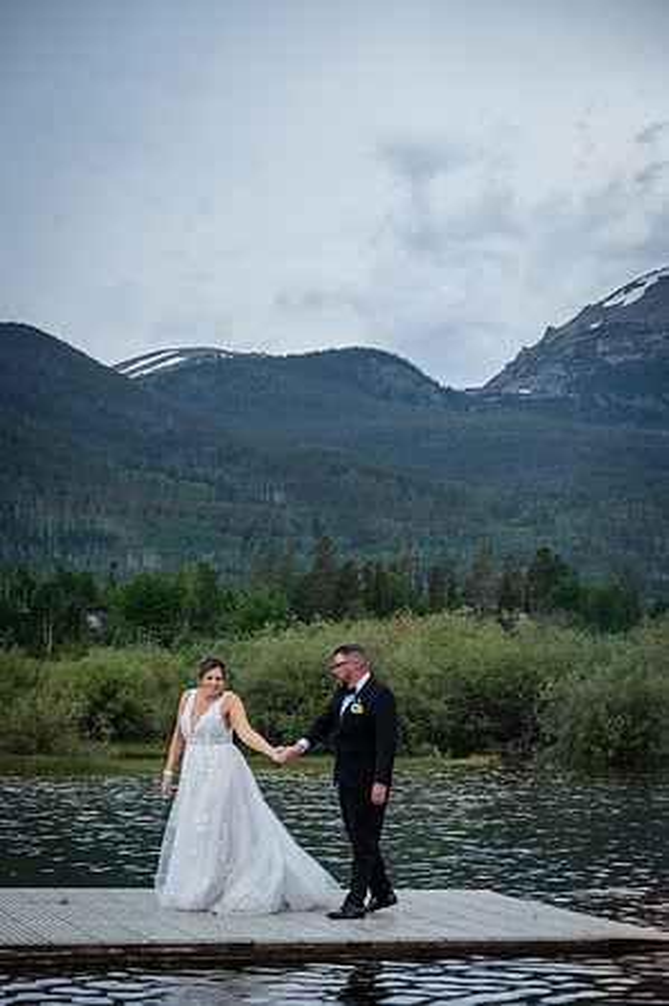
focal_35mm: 83
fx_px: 2319
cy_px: 503
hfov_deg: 16.4
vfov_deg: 24.5
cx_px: 334
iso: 1250
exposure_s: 1/100
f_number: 6.3
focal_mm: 83
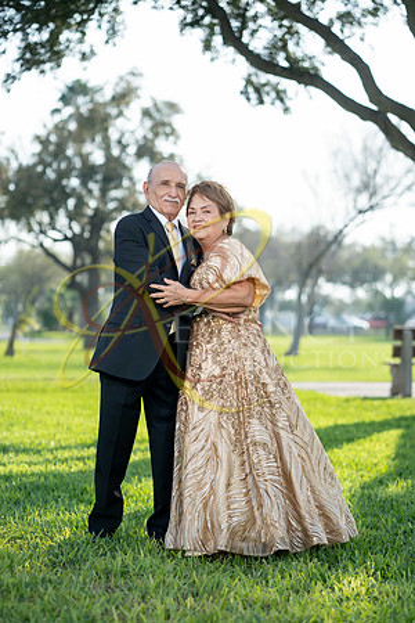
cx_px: 208
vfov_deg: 23.9
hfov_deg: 16.1
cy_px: 312
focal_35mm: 85
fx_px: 1470
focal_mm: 85
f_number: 2.8
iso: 200
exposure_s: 1/1600
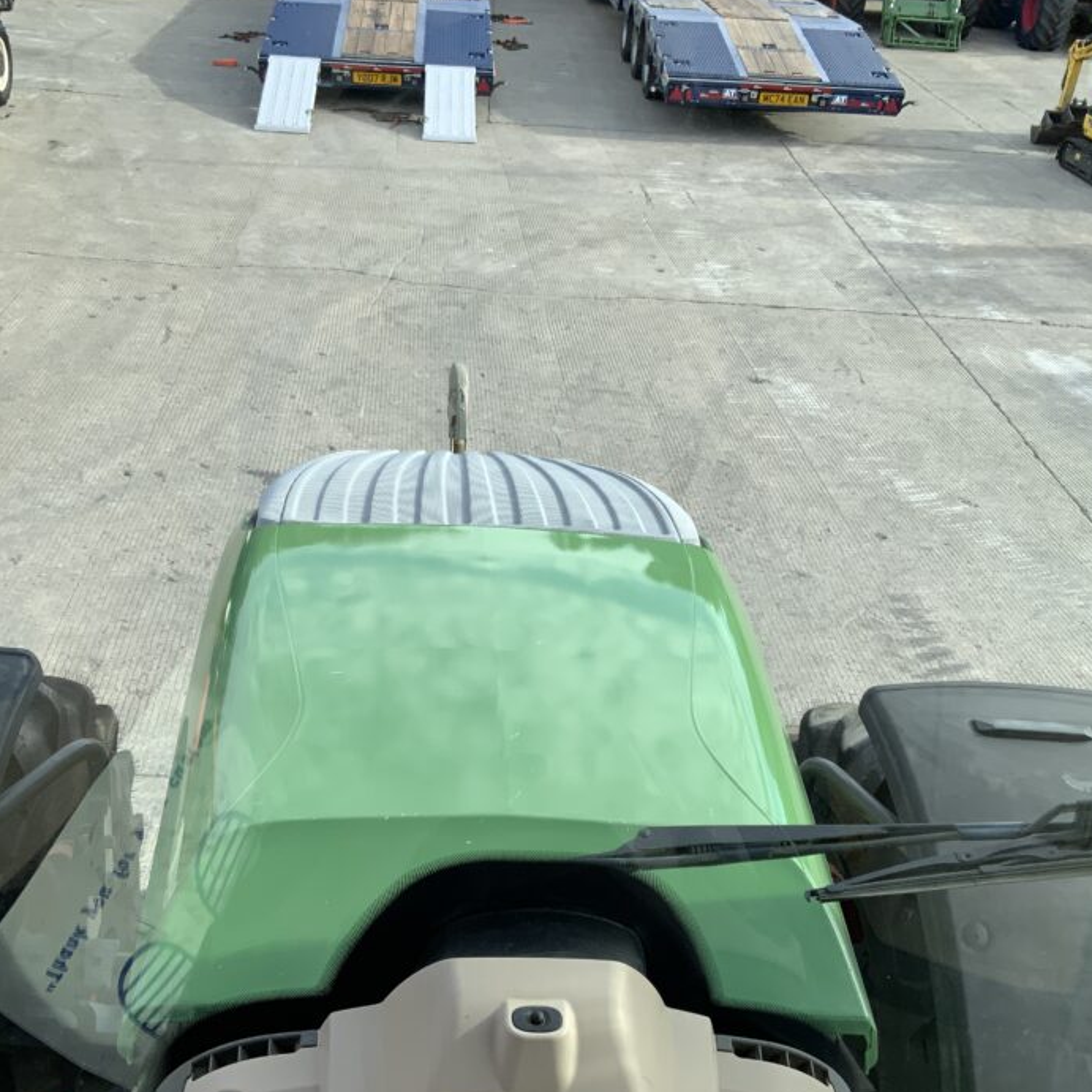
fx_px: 1356
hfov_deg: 43.9
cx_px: 528
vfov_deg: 43.8
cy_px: 596
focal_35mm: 38
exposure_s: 1/465
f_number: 1.8
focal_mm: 3
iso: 16
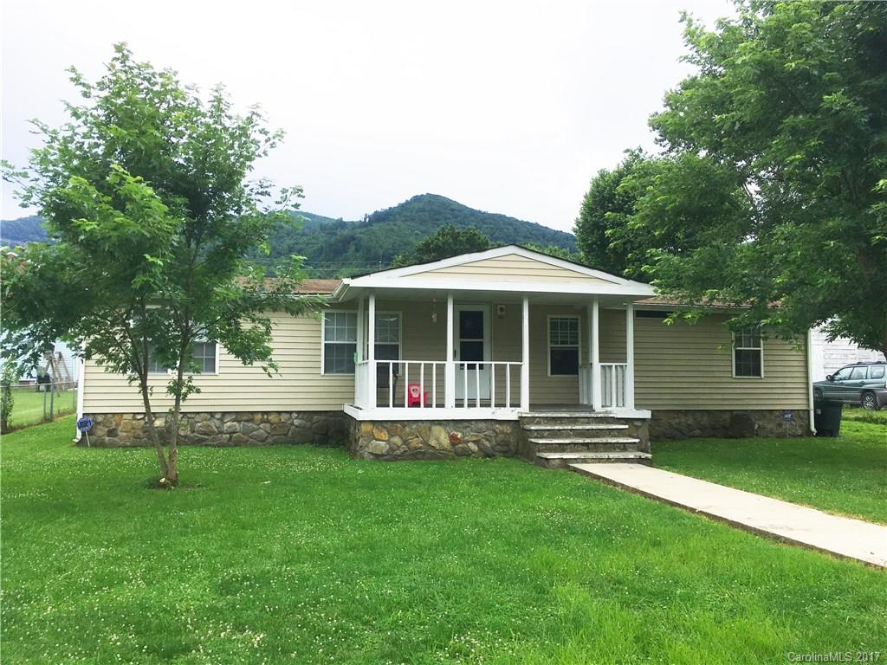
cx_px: 444
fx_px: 743
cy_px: 332
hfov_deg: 61.7
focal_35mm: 29
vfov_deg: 48.2
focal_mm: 4.15
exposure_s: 1/1876
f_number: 2.2
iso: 25
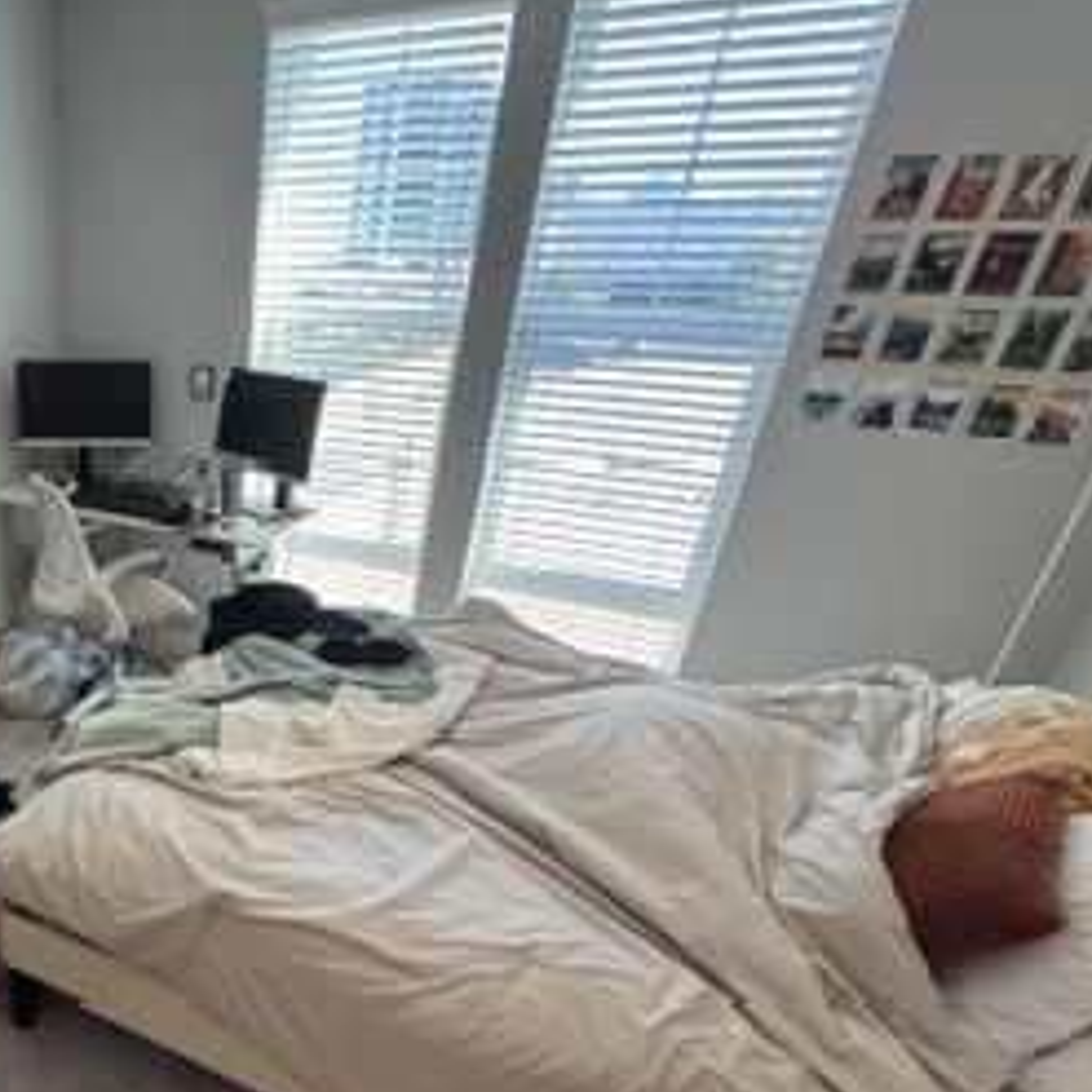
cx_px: 150
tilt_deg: -28.9
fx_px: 857
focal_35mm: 24
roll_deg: -1.7
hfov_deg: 57.7
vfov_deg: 63.2
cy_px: 738
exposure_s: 1/120
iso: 200
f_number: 2.2
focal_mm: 2.22
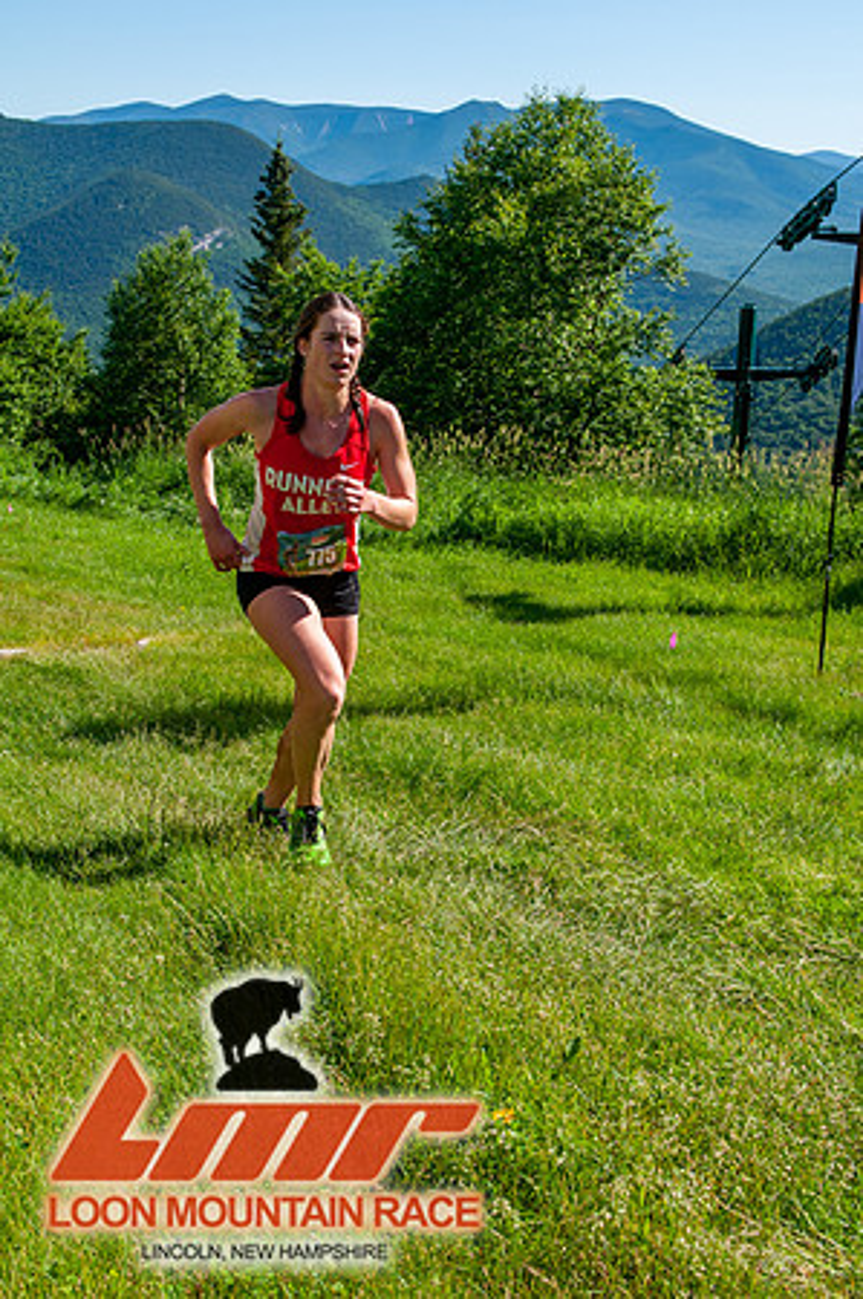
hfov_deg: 26.4
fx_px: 1838
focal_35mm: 51
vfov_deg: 38.9
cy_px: 650
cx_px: 432
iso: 200
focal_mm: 34
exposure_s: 1/400
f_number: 8
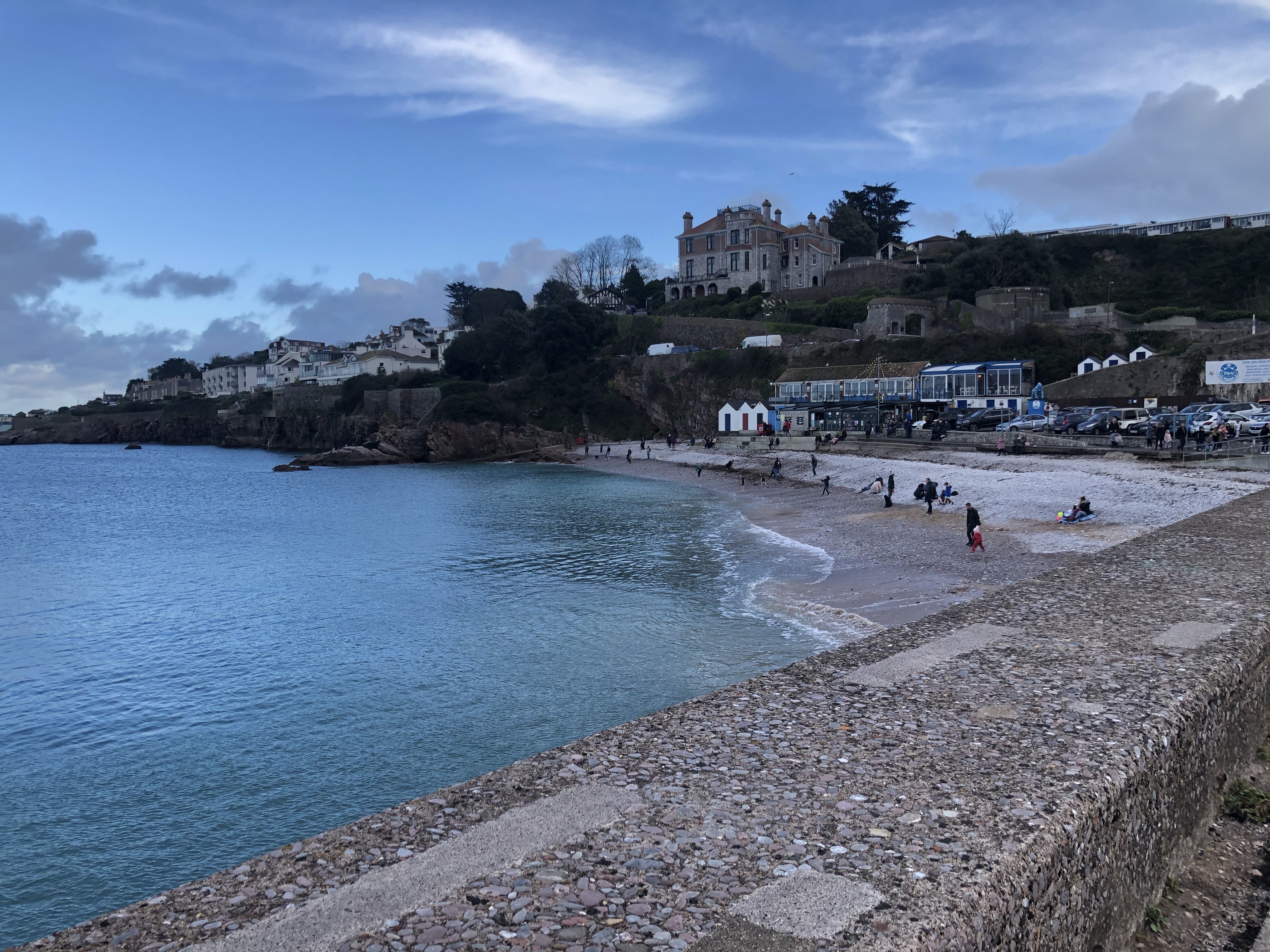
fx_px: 1027
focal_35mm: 28
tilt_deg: -3.3
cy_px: 476
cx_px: 635
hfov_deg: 63.4
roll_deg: +0.5
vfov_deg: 49.7
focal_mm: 3.99
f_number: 1.8
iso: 20
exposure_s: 1/273
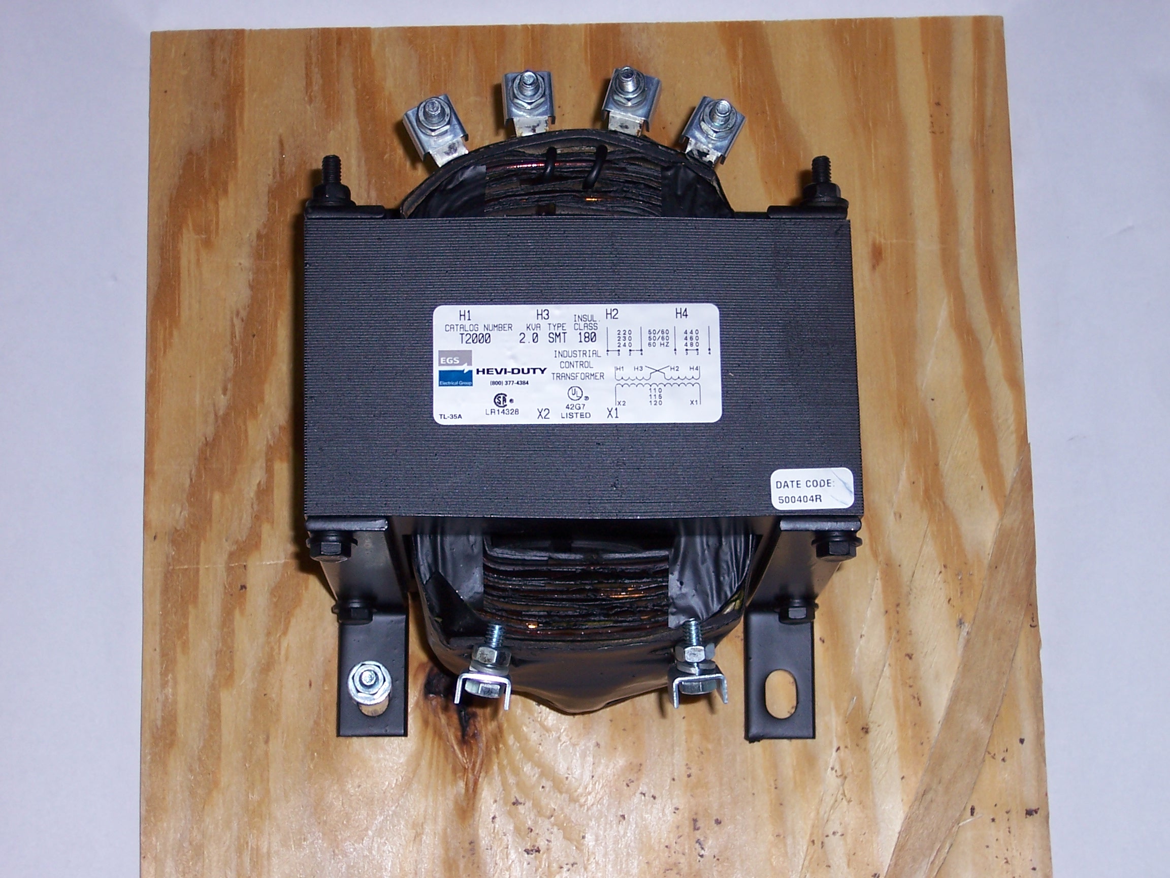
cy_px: 439
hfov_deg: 22.0
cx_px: 585
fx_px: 3008
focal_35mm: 89
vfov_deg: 16.6
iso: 80
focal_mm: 14.8
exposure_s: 1/90
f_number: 4.8
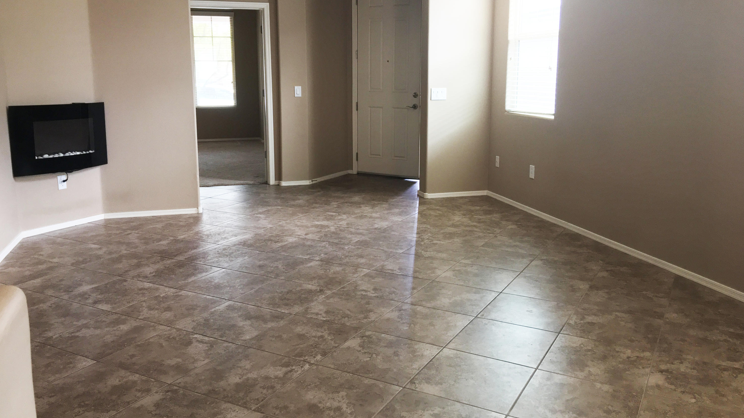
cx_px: 373
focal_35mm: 32
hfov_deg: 61.0
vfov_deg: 36.6
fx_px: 631
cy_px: 183
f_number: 2.2
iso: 80
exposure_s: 1/30
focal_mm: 4.15
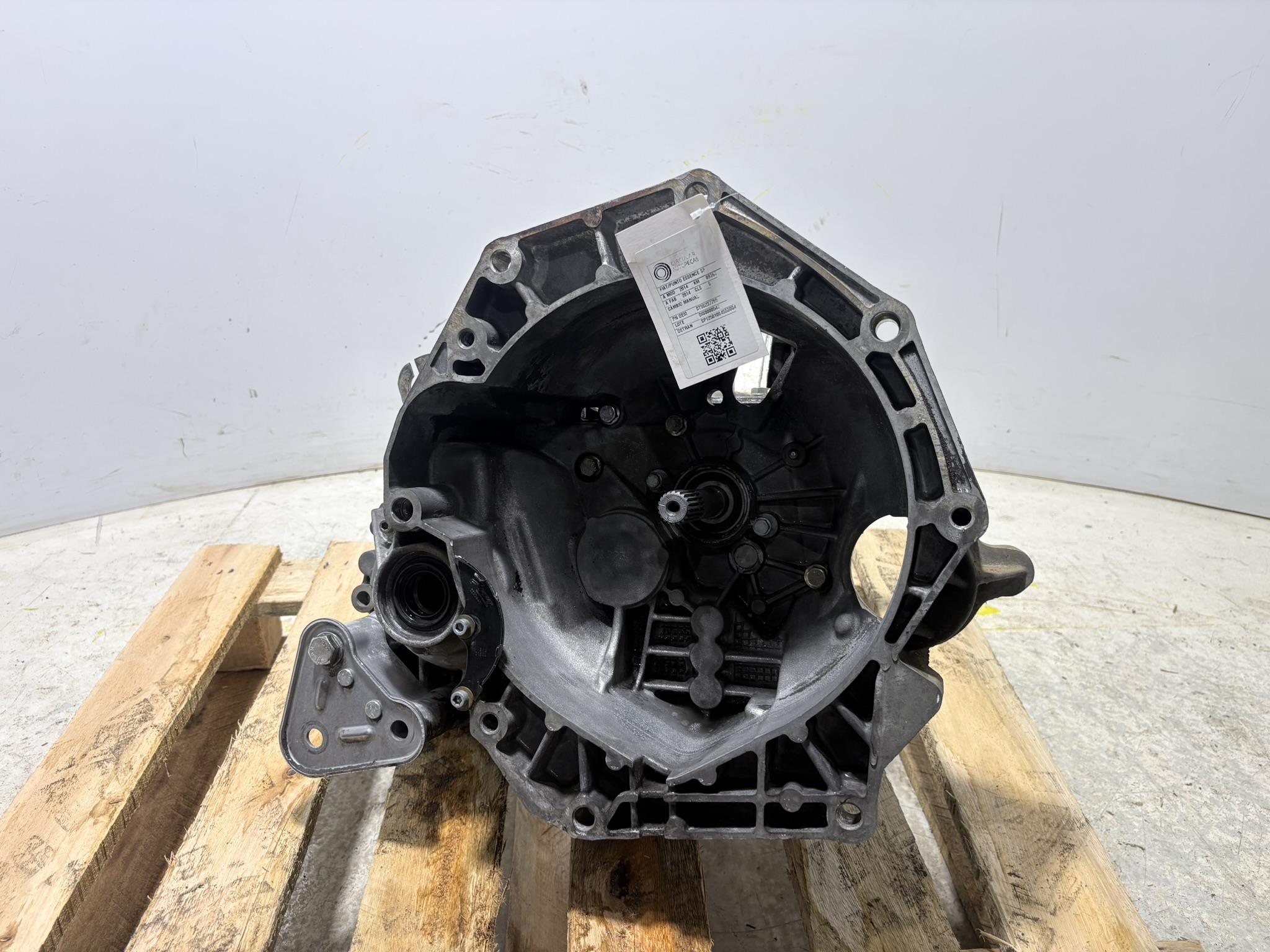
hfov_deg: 67.3
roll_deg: +1.3
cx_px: 635
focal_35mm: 26
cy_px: 476
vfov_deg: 53.1
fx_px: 954
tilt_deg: -23.8
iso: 50
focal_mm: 5.96
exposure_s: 1/120
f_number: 1.6
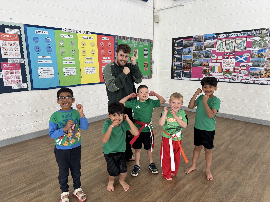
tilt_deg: -11.3
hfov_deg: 71.6
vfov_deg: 56.8
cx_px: 135
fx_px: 187
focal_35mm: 24
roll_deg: +1.2
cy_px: 101
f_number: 1.78
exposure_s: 1/71
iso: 200
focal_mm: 6.76
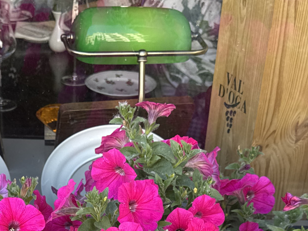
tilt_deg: -38.5
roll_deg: -0.8
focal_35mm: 78
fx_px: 694
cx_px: 71
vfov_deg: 17.3
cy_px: 329
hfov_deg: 24.7
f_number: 1.78
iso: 50
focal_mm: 6.76
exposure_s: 1/126
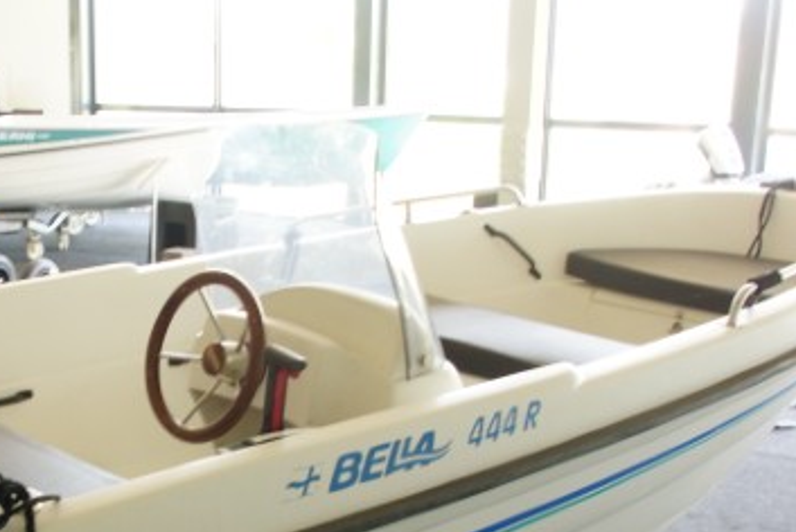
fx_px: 1217
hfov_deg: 35.1
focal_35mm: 55
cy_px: 442
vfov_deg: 24.2
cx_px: 167
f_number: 6.3
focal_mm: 18
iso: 400
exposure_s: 1/10
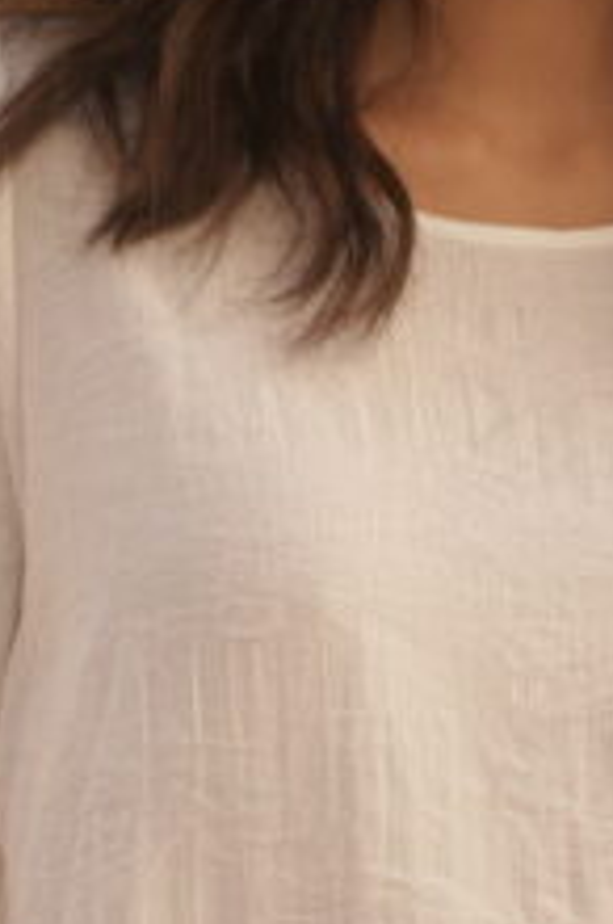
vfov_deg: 10.0
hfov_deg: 6.7
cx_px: 563
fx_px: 5252
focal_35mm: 205
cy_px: 550
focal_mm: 50
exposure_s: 1/125
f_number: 9
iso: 200
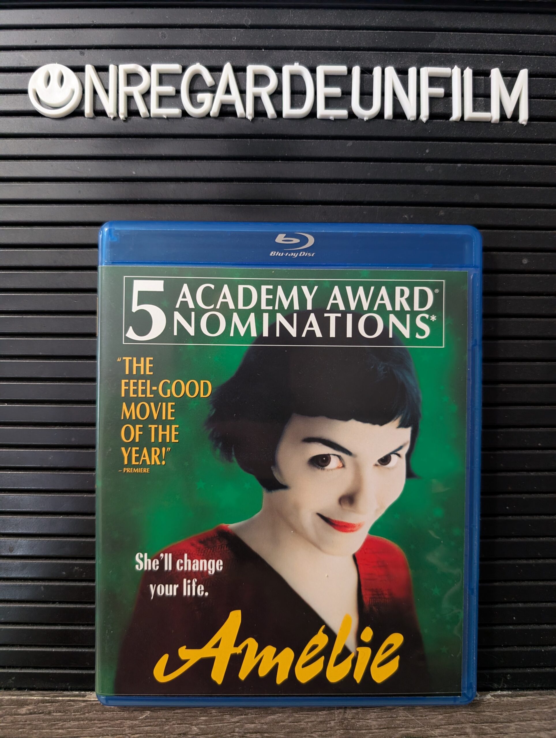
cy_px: 369
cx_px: 278
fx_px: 513
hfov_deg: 56.9
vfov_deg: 71.5
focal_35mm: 24
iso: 919
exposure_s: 1/120
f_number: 1.68
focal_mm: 6.9
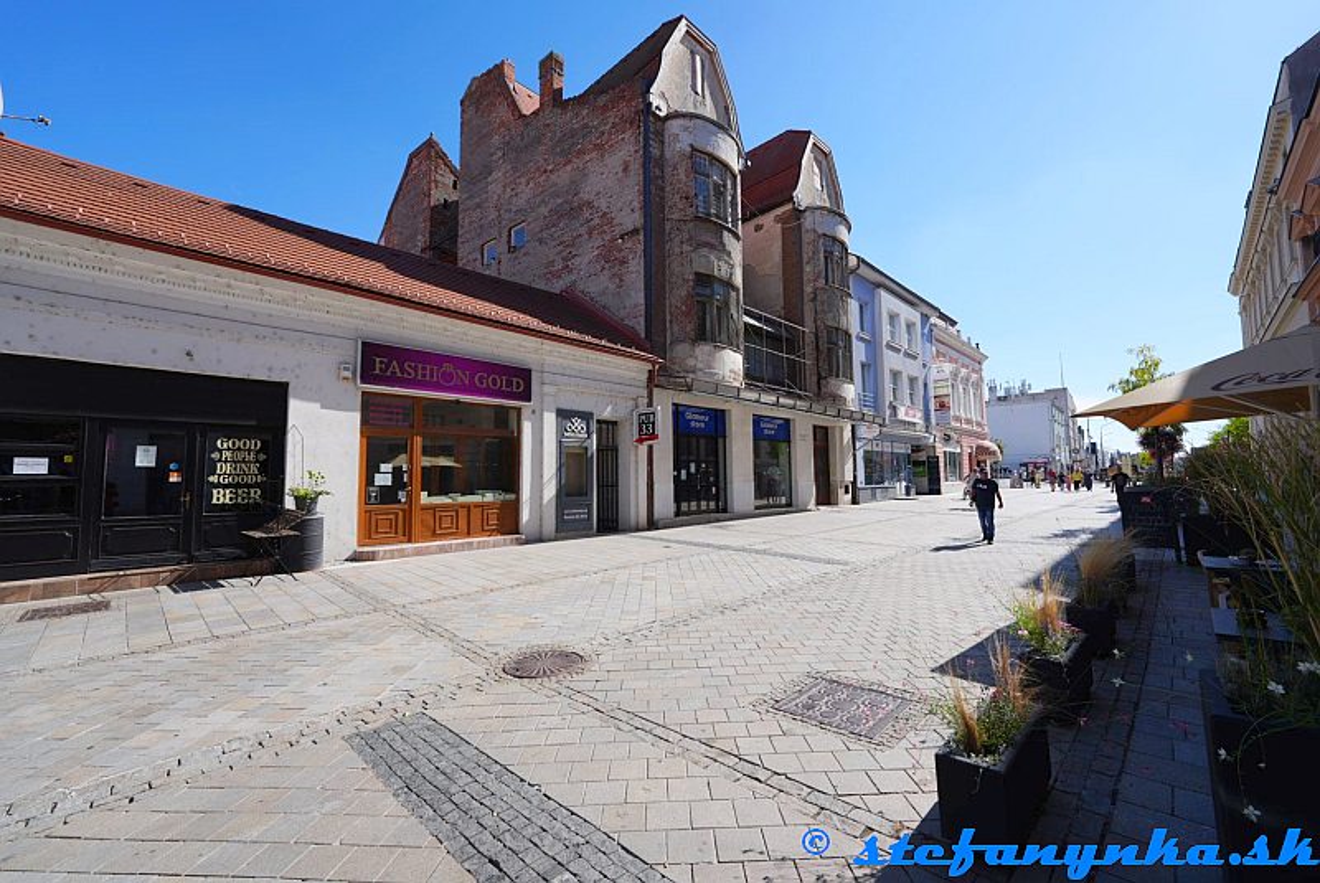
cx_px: 660
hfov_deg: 104.2
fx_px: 514
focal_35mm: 14
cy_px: 442
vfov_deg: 81.3
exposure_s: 1/250
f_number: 9
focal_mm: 14
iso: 100
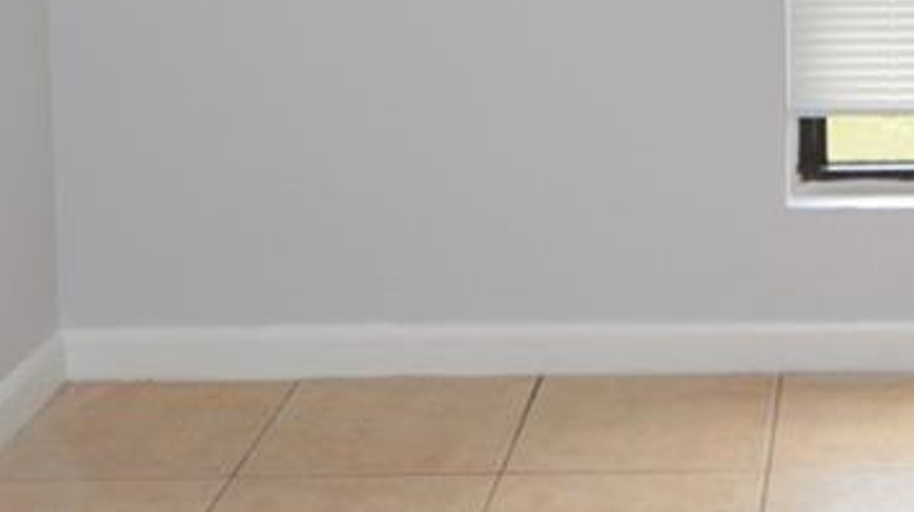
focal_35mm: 85
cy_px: -313
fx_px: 2058
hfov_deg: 23.8
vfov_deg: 13.2
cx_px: 940
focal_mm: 12
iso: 400
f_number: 4.5
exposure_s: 1/80
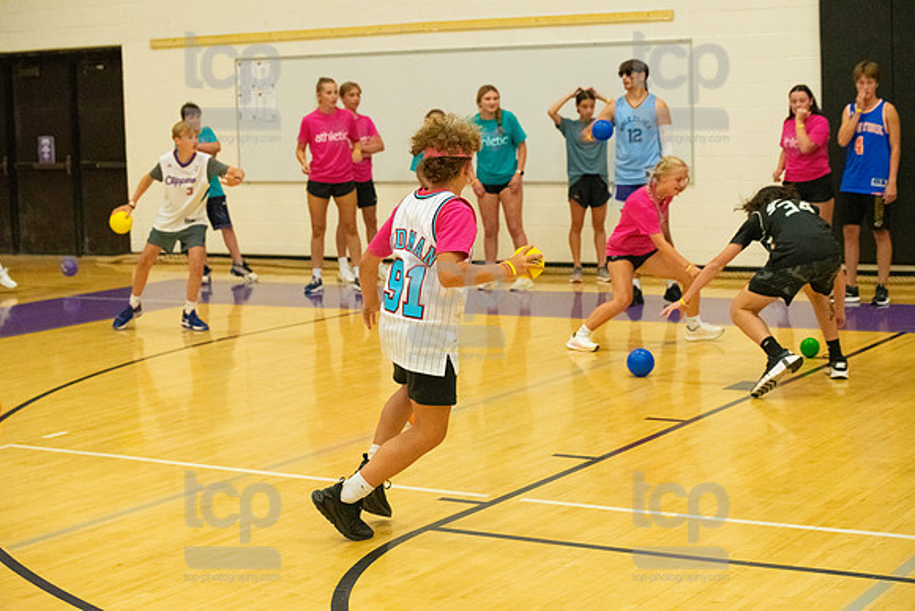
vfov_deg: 19.5
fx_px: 1779
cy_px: 306
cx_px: 458
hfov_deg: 28.8
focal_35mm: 70
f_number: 4.5
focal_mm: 70
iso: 6400
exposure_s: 1/800
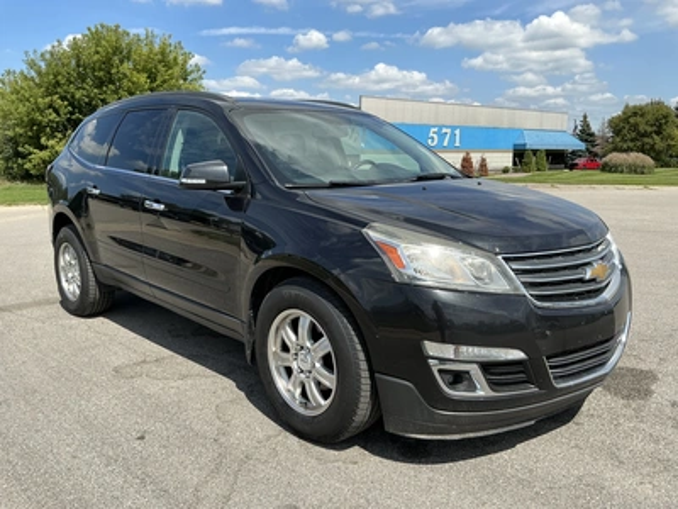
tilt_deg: -8.4
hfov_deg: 63.4
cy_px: 254
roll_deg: +0.7
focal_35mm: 28
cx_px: 339
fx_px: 548
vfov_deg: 49.7
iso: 25
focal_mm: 3
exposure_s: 1/1675
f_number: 1.8
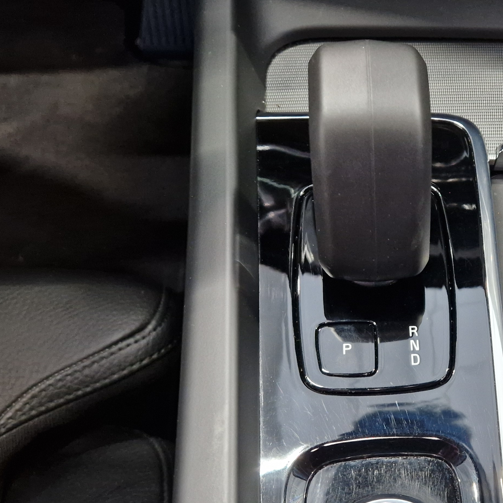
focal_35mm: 44
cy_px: 308
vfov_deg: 38.2
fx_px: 723
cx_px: 460
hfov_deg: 35.9
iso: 500
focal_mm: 5.4
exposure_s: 1/100
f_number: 1.8
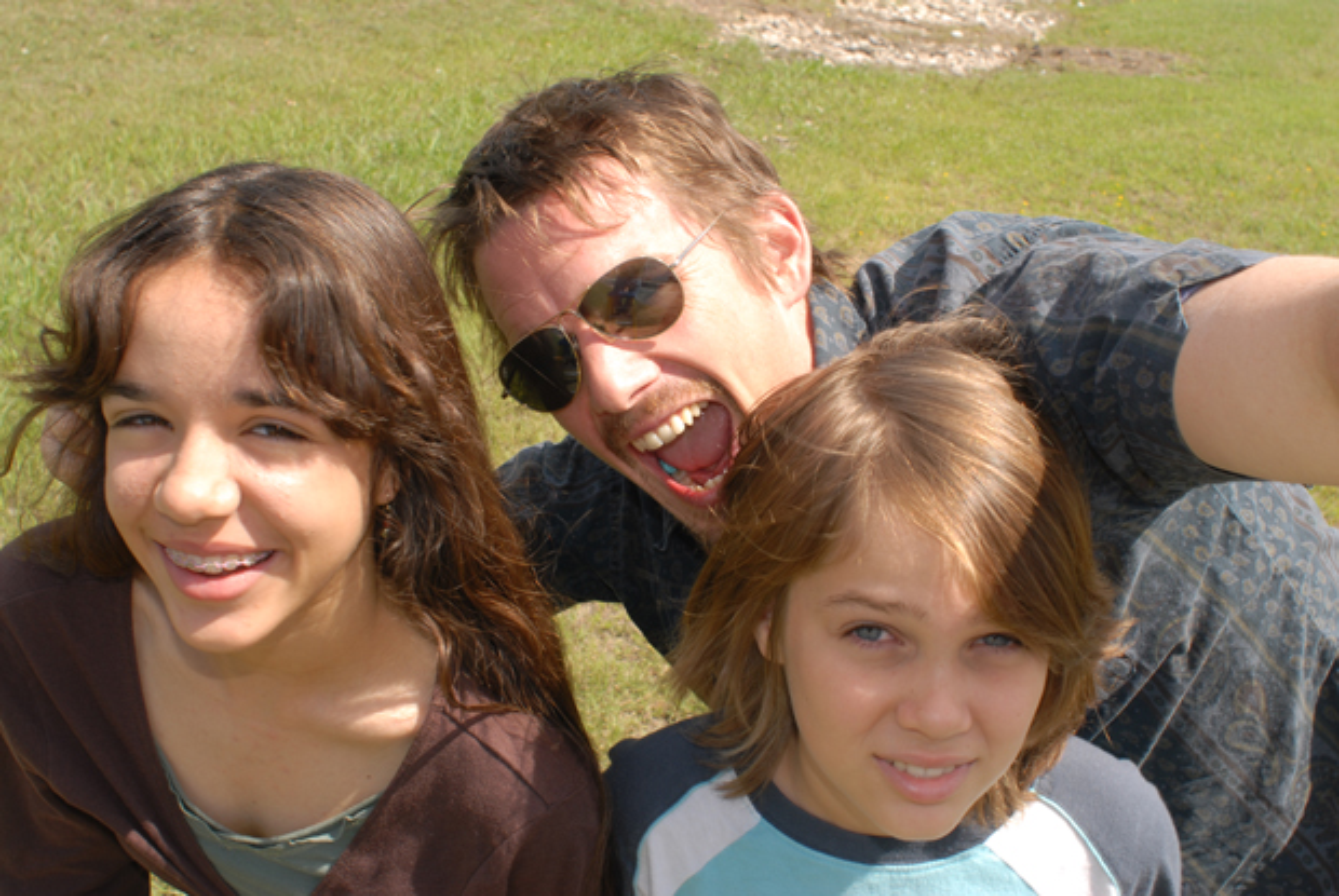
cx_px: 670
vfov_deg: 37.0
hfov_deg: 53.1
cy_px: 448
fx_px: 1341
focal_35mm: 36
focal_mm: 24
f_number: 11
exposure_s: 1/80
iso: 100
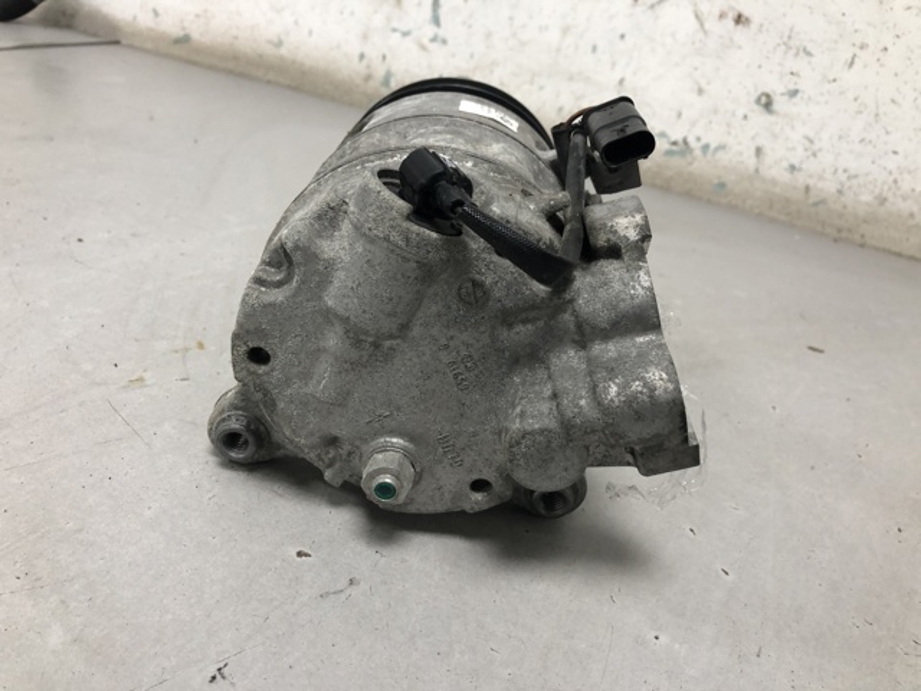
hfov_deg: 63.4
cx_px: 460
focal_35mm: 28
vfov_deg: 49.7
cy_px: 346
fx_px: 745
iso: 32
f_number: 1.8
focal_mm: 4
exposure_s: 1/25
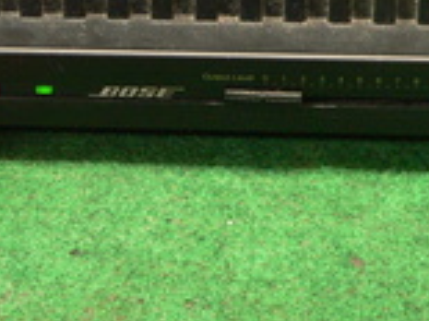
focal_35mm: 118
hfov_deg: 16.7
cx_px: 238
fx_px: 1461
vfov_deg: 12.4
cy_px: 10
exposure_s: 1/10
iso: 200
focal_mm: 7.9
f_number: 2.8
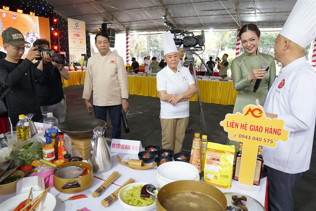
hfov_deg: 73.7
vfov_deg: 53.1
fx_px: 211
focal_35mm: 24
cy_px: 106
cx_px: 158
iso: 640
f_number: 3.5
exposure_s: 1/100
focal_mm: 16
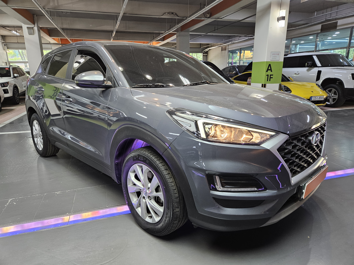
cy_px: 132
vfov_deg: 58.9
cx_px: 177
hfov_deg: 73.9
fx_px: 235
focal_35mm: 23
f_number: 1.8
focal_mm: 5.4
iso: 320
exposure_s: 1/120
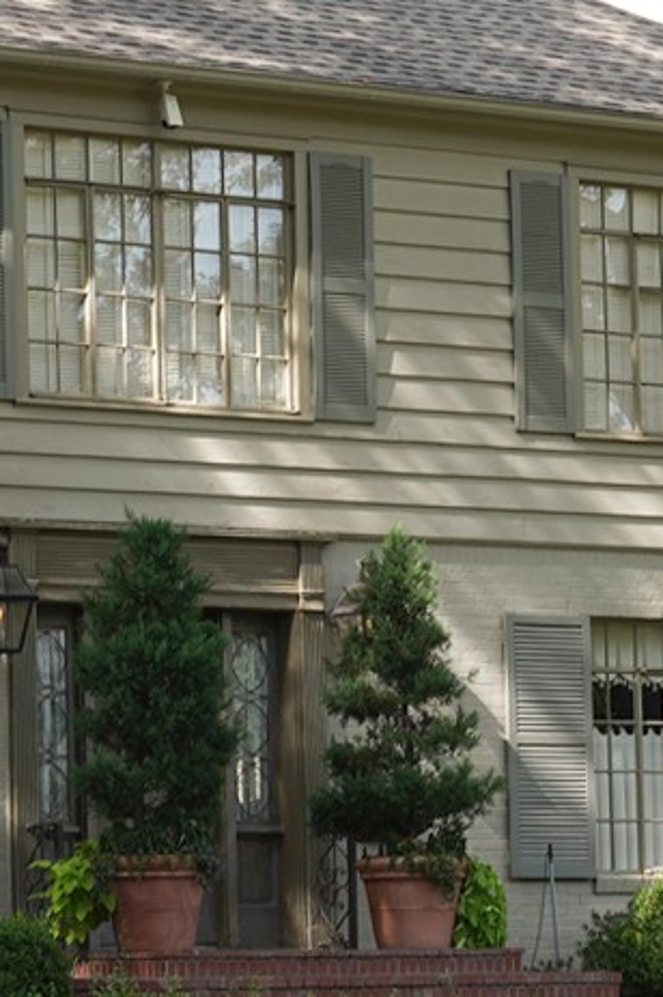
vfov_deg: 13.9
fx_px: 4067
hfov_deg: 9.2
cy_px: 678
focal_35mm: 147
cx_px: -80
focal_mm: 34
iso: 200
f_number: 9
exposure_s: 1/100
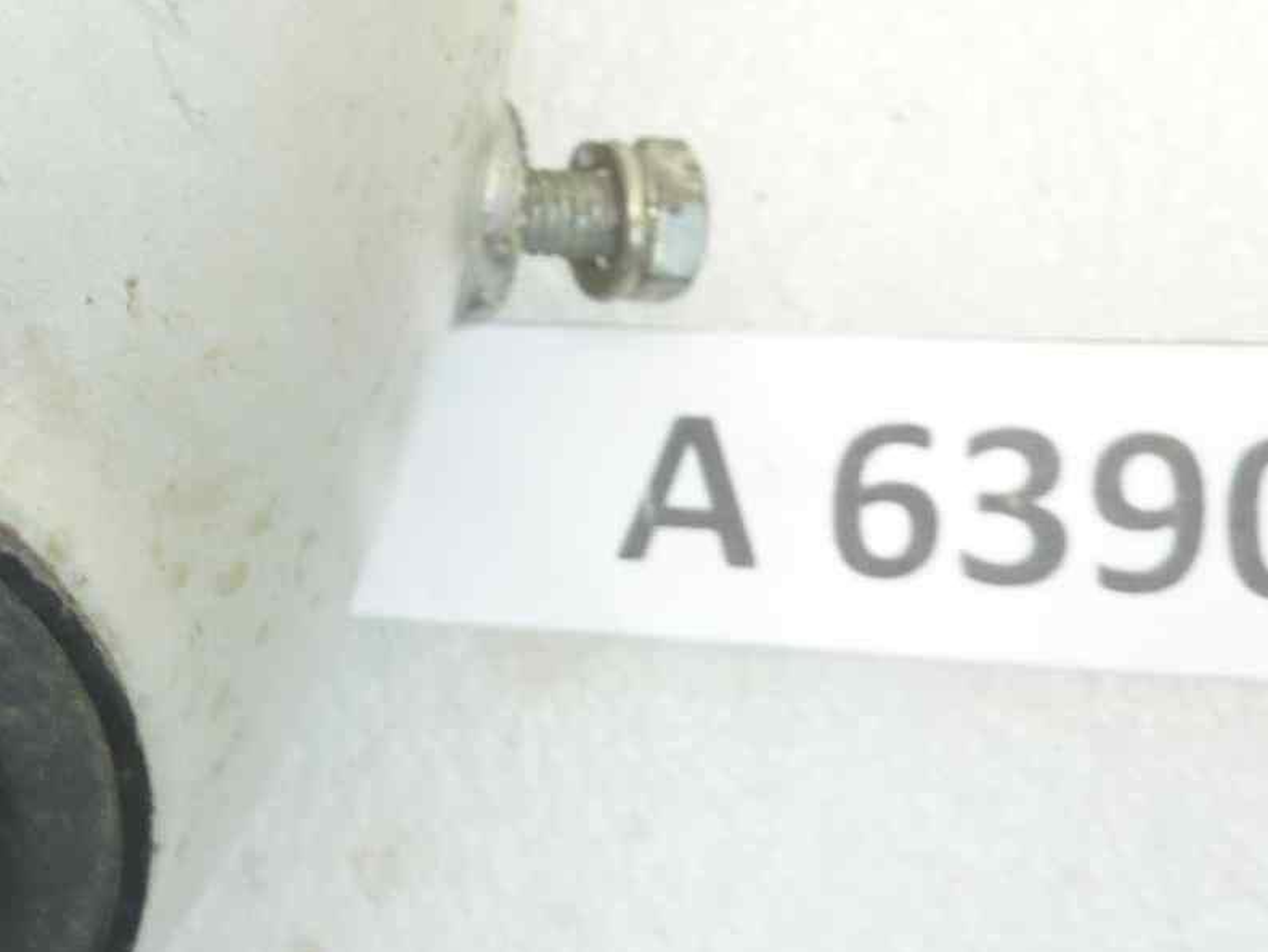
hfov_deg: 22.8
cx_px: -104
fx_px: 2968
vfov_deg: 17.8
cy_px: 22
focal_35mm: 81
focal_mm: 4.1
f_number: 3.3
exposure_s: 1/10
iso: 80
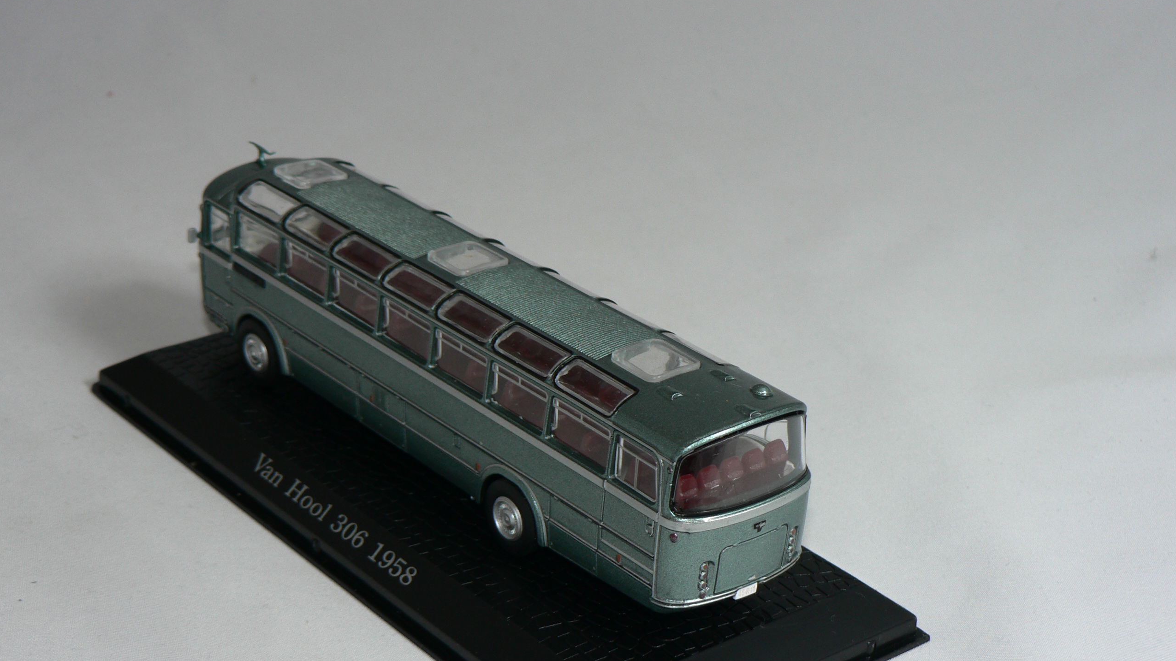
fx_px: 2183
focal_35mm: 70
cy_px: 422
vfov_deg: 17.2
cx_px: 589
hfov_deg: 30.2
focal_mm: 10.7
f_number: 3.2
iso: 80
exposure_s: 1/60
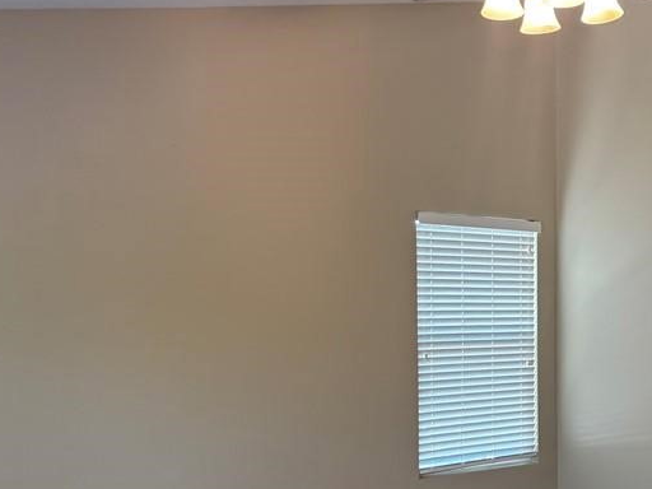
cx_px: 512
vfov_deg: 27.7
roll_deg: +0.1
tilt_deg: -2.7
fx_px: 979
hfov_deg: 35.7
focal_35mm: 52
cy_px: 353
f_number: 1.6
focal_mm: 5.96
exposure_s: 1/60
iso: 125
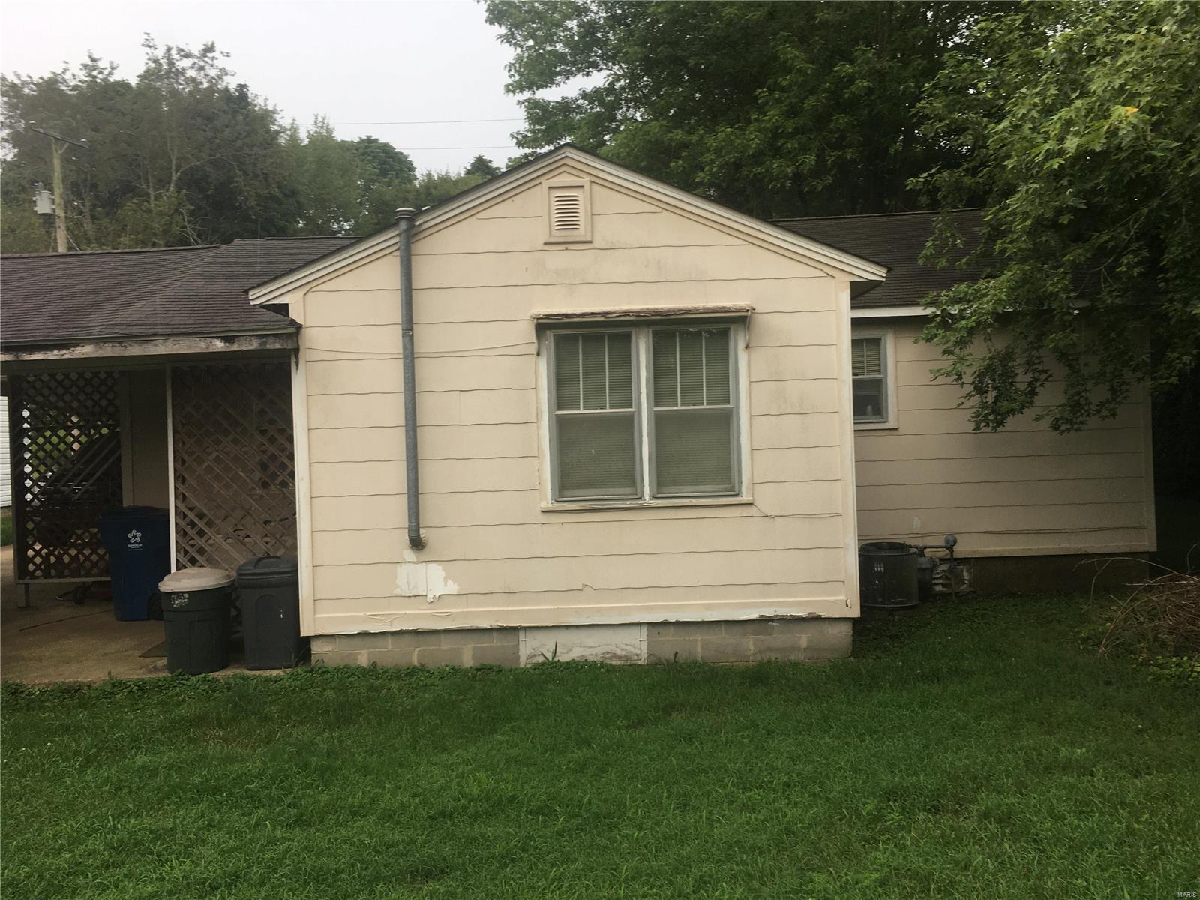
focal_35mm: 29
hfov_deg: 61.7
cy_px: 450
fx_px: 1005
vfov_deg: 48.2
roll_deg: +0.6
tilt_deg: -1.2
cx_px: 600
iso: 25
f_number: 2.2
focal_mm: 4.15
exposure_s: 1/187
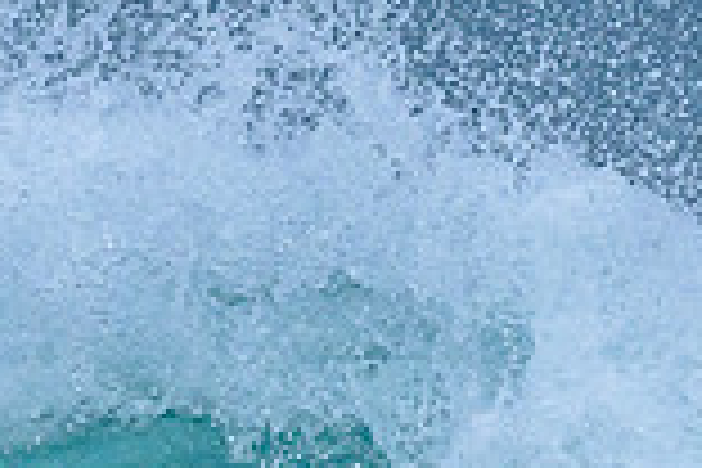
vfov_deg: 0.4
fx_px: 66977
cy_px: 929
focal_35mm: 3435
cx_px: -119
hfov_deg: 0.6
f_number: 6.3
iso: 2500
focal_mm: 800
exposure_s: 1/3200
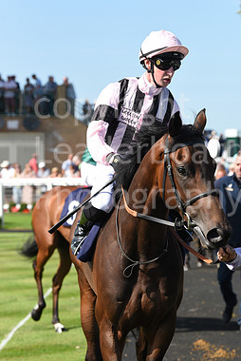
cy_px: 158
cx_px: 140
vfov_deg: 14.4
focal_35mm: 142
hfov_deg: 9.7
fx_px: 1423
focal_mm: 120
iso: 400
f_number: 5.6
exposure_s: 1/1600
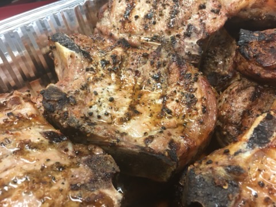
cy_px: 104
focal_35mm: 29
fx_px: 231
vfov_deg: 48.2
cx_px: 138
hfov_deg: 61.7
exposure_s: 1/30
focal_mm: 4.15
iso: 80
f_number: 2.2
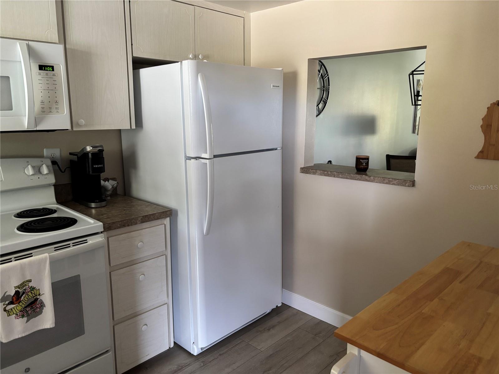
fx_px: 375
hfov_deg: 67.3
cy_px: 187
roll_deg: -0.3
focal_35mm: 26
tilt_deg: -11.1
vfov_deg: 53.1
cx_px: 250
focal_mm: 5.96
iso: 250
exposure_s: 1/60
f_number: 1.6
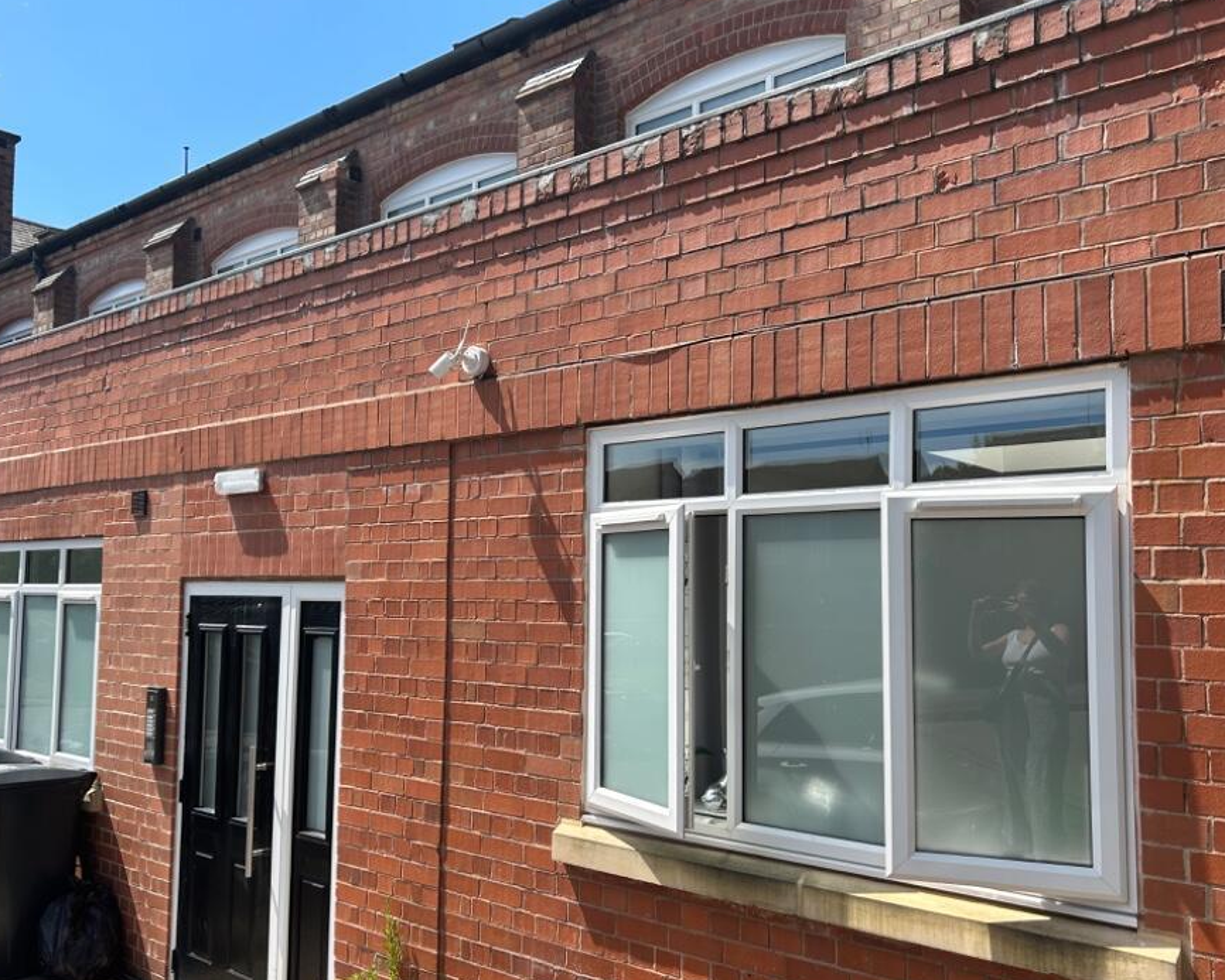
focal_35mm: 30
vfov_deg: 48.5
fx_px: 1088
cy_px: 522
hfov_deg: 58.7
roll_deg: -0.7
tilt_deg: +4.2
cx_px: 571
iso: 50
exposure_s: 1/2762
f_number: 1.5
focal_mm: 5.7
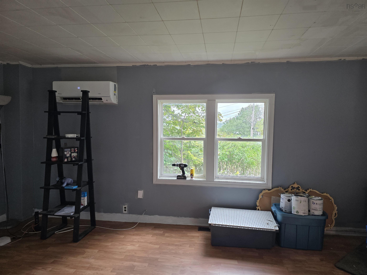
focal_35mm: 23
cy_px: 138
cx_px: 184
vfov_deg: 58.9
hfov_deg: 73.9
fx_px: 244
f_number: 1.7
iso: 250
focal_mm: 6.3
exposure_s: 1/120
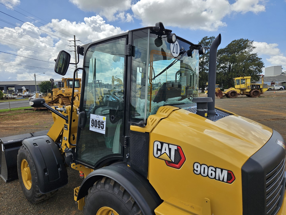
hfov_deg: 73.9
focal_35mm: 23
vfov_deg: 58.9
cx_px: 143
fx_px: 190
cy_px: 108
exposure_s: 1/1785
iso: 25
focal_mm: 5.4
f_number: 1.8
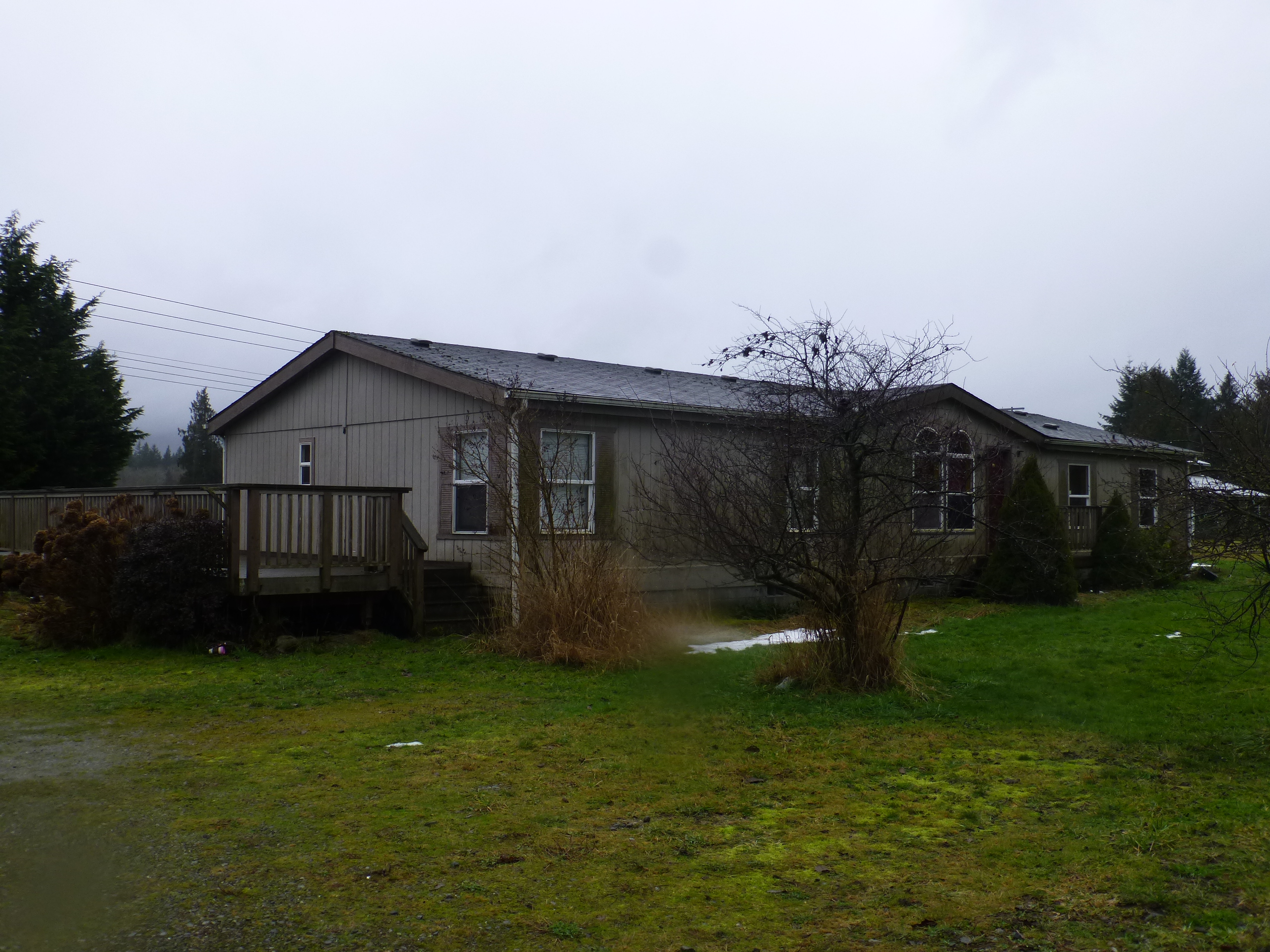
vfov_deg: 41.8
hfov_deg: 54.0
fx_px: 1247
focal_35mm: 34
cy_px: 476
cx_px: 635
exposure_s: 1/160
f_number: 3.7
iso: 100
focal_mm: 6.1
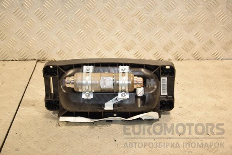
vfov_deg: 18.9
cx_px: 116
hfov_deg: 28.1
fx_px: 464
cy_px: 78
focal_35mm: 72
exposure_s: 1/200
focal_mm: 48
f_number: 5.6
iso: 800
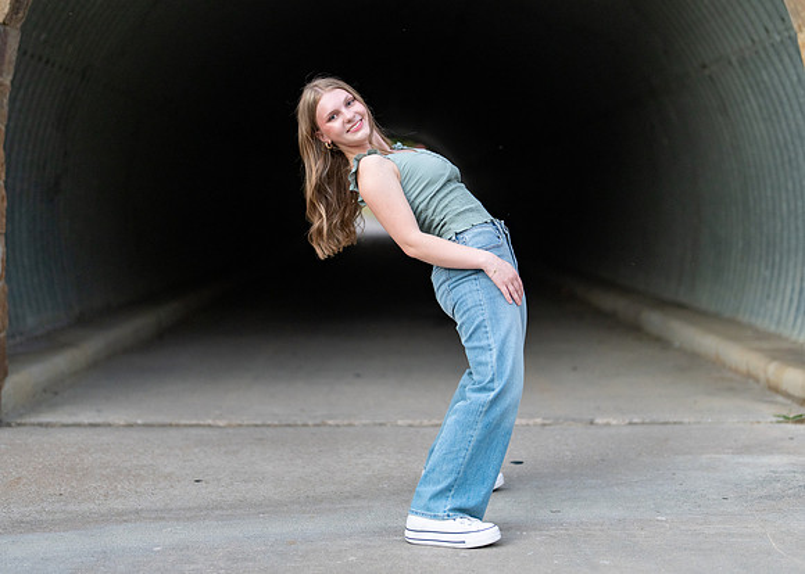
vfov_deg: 22.3
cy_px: 258
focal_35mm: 64
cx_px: 405
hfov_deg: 30.9
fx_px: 1455
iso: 640
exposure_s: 1/400
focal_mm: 50
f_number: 1.2
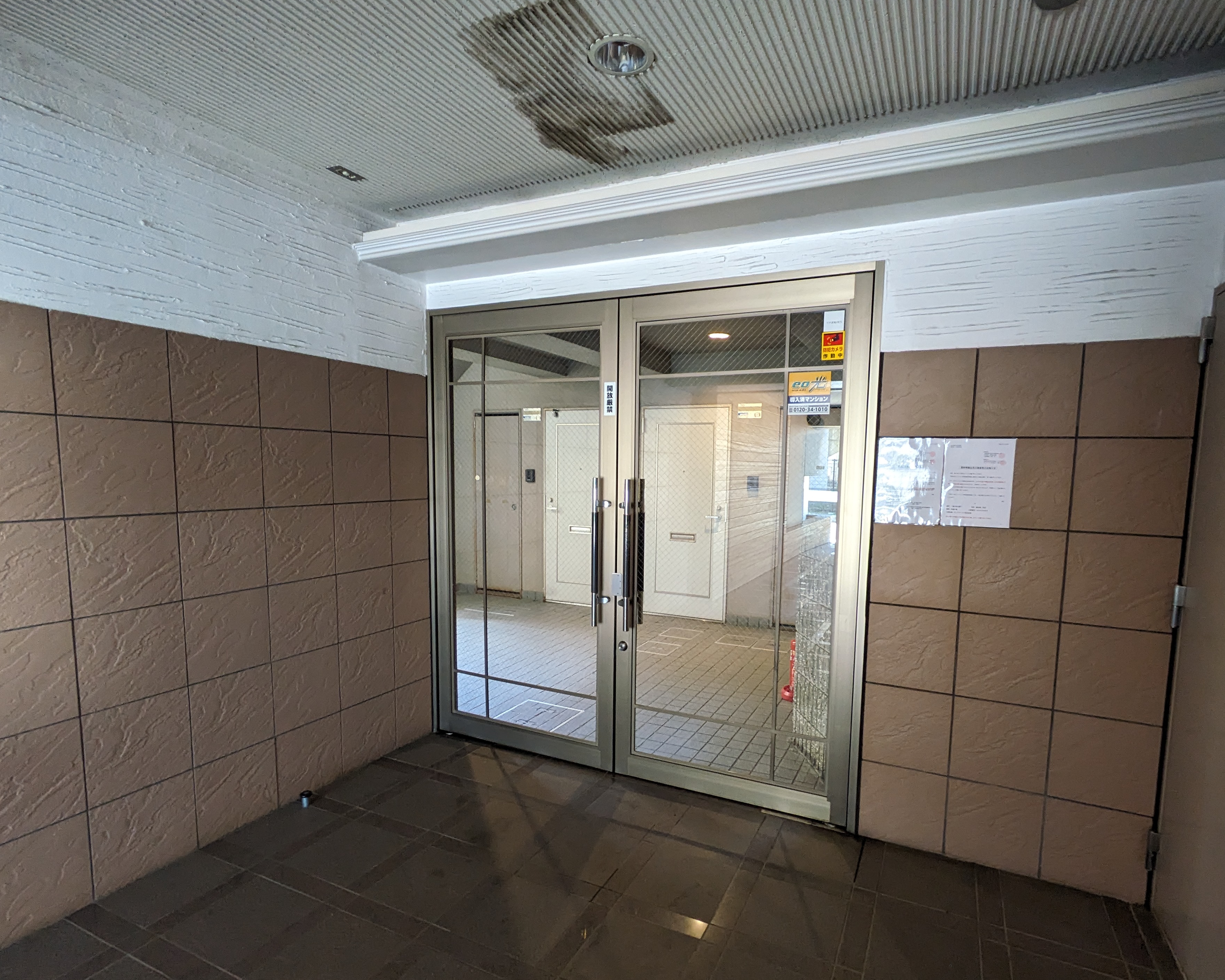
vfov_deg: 73.6
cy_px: 534
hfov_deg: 86.2
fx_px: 653
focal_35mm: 18
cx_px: 661
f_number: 2.2
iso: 219
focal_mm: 1.83
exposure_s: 1/24
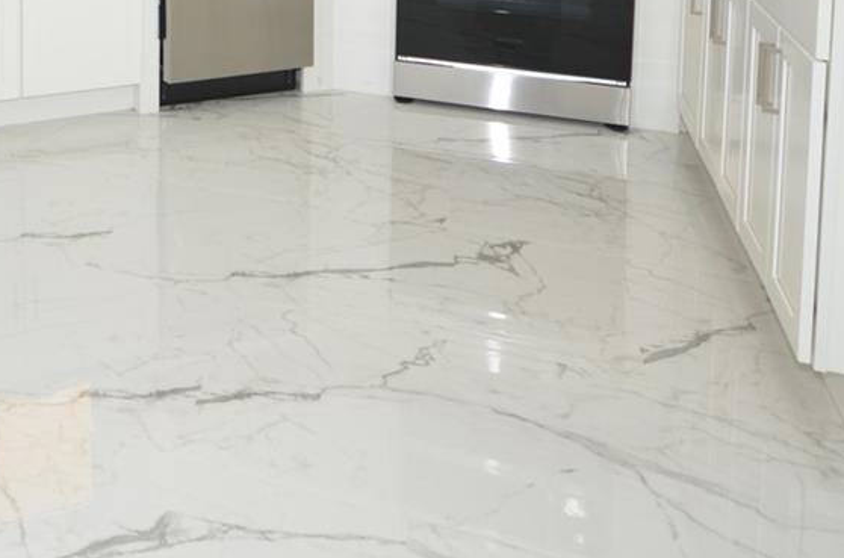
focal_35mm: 43
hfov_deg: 40.7
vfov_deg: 26.0
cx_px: 29
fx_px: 1006
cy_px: -187
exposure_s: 1/80
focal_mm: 10
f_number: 4.5
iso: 200
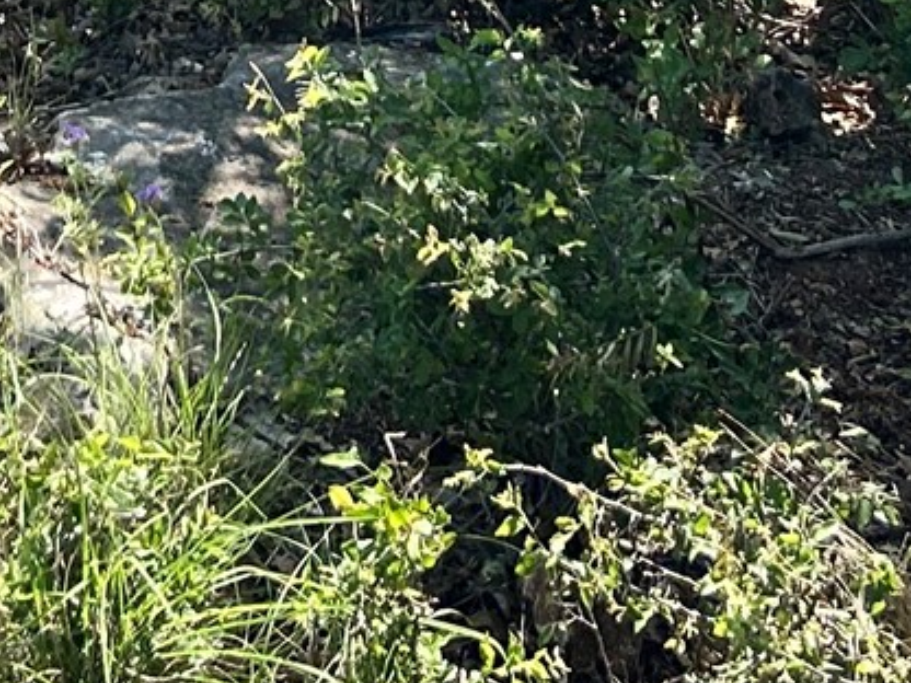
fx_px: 3369
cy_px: -865
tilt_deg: -9.2
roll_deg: -0.5
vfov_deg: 10.3
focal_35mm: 128
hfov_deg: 15.0
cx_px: -83
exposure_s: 1/3356
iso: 50
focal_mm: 5.7
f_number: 1.5
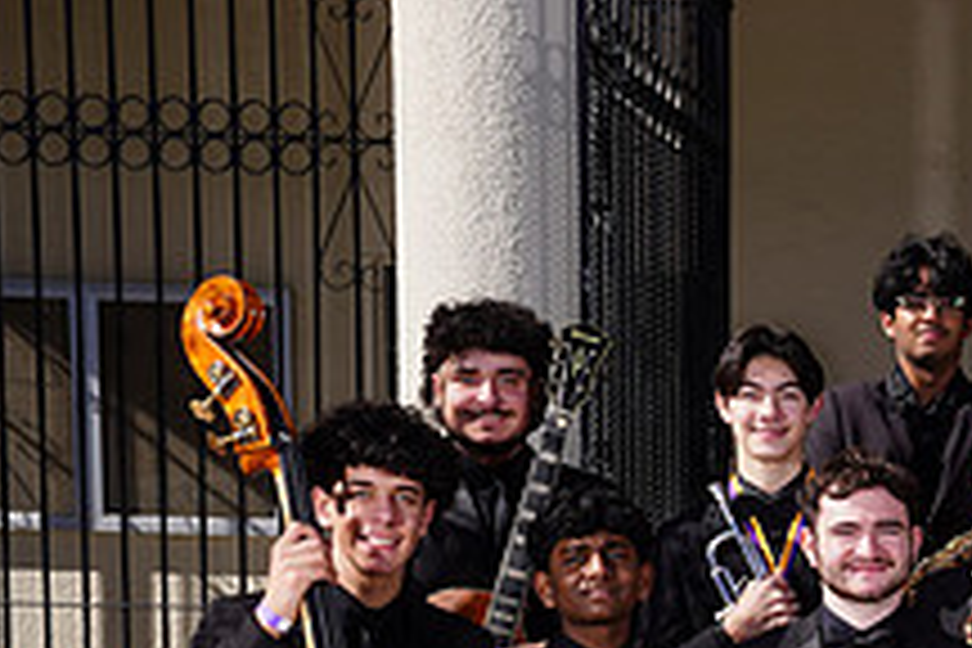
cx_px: 1228
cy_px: 866
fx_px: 2970
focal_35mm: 110
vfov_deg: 12.1
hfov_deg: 17.5
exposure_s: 1/250
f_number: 10
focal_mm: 41
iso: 100
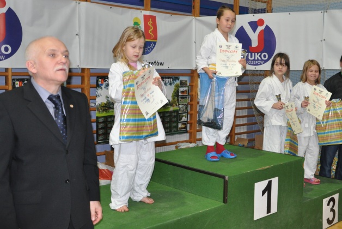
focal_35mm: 33
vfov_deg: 40.1
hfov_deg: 57.2
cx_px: 171
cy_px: 114
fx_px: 314
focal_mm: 22
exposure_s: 1/60
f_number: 3.8
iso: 800
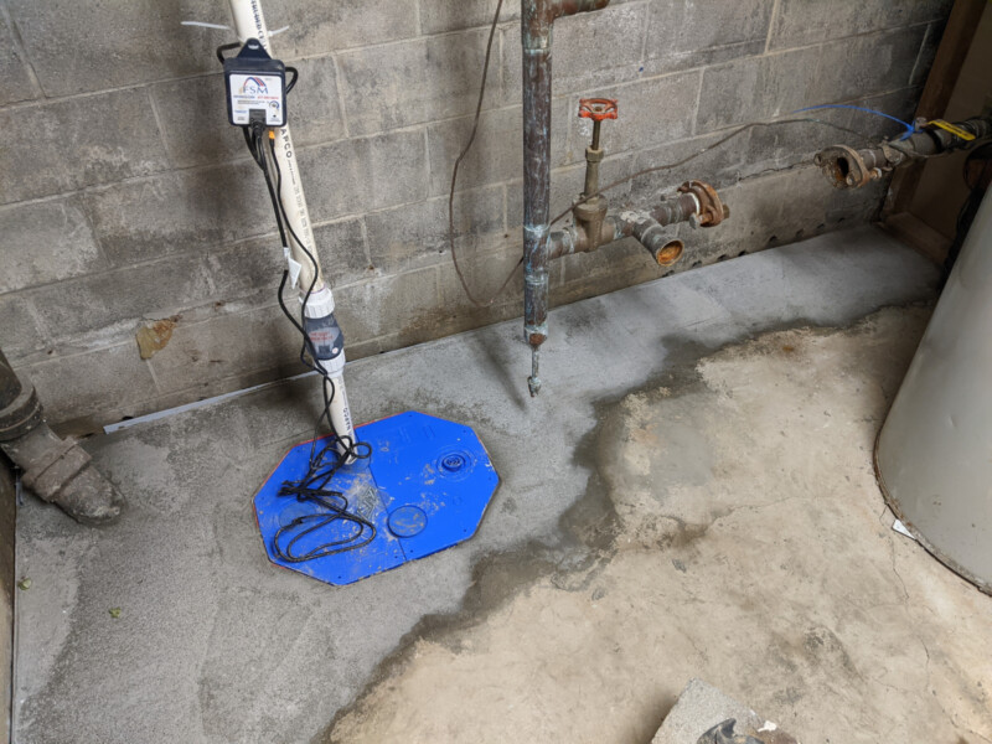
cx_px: 496
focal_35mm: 27
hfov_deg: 65.3
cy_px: 372
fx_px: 774
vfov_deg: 51.4
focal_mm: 4.44
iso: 288
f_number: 1.8
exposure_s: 1/60
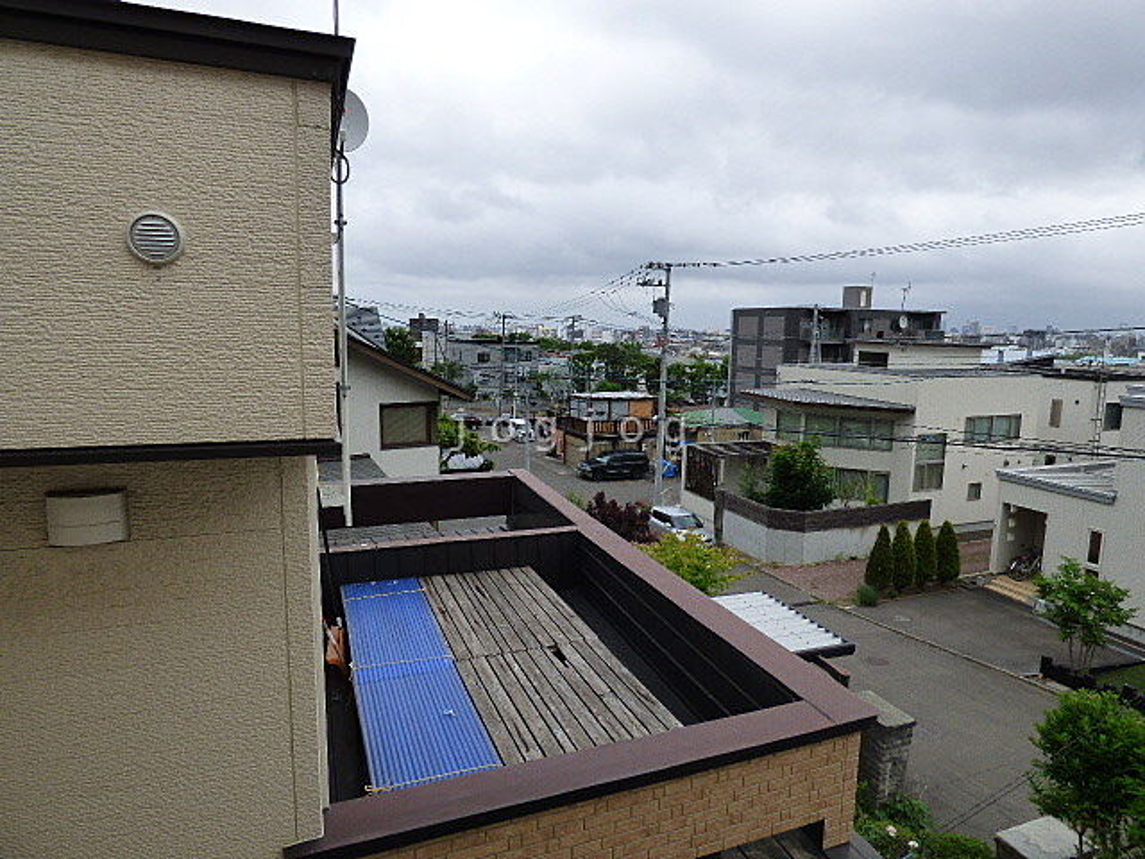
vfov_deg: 66.0
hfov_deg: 81.7
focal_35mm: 20
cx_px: 572
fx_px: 662
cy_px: 430
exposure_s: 1/2000
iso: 160
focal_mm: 3.58
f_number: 3.2
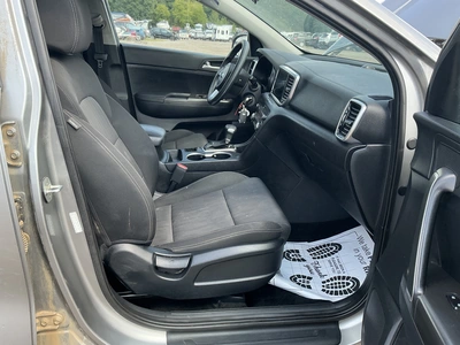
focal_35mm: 28
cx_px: 230
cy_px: 172
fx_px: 372
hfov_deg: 63.4
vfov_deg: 49.7
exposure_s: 1/164
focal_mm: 3
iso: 32
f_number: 1.8
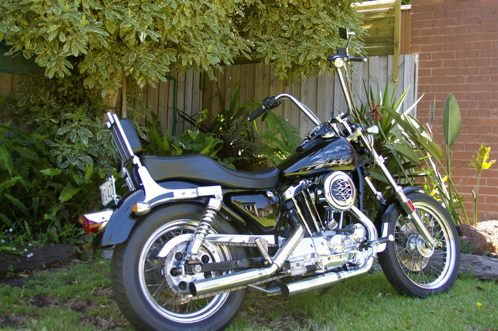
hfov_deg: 51.3
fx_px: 518
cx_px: 249
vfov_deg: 35.4
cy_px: 166
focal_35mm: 38
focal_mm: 25
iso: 200
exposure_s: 1/60
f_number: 5.6
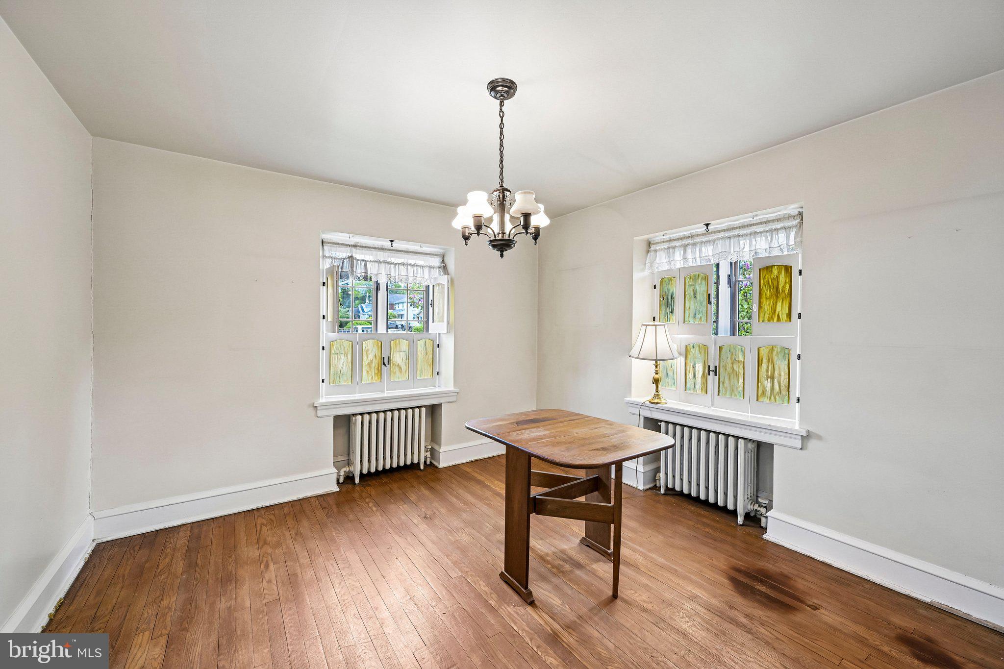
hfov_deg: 104.3
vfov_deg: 81.2
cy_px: 334
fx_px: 390
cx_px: 502
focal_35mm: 14
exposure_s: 1/6
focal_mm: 14
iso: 400
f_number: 8
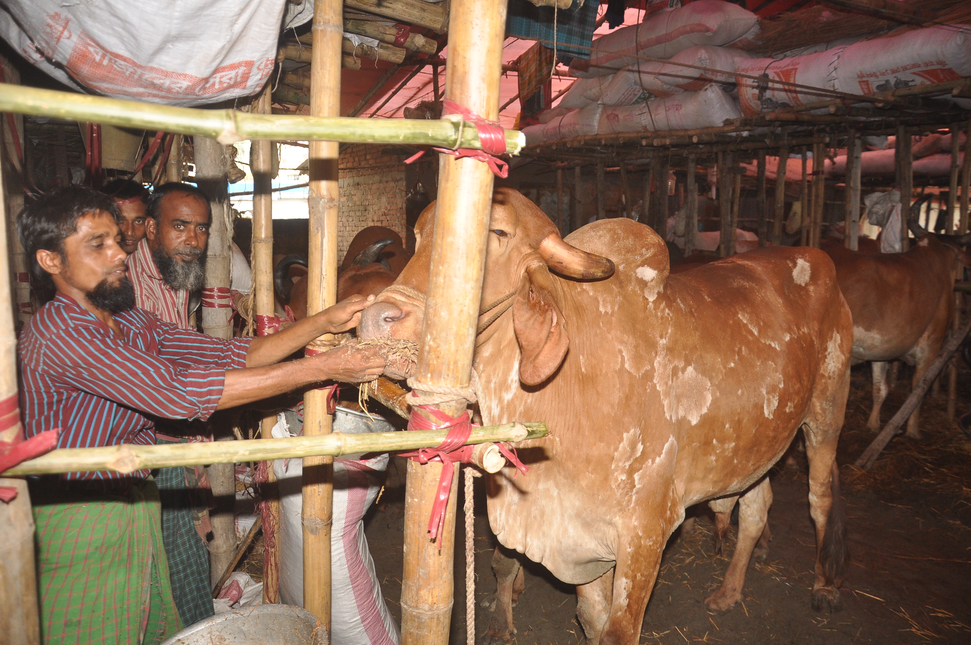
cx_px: 486
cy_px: 322
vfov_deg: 47.8
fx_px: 727
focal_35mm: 27
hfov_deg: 67.4
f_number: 3.5
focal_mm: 18
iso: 640
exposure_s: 1/200
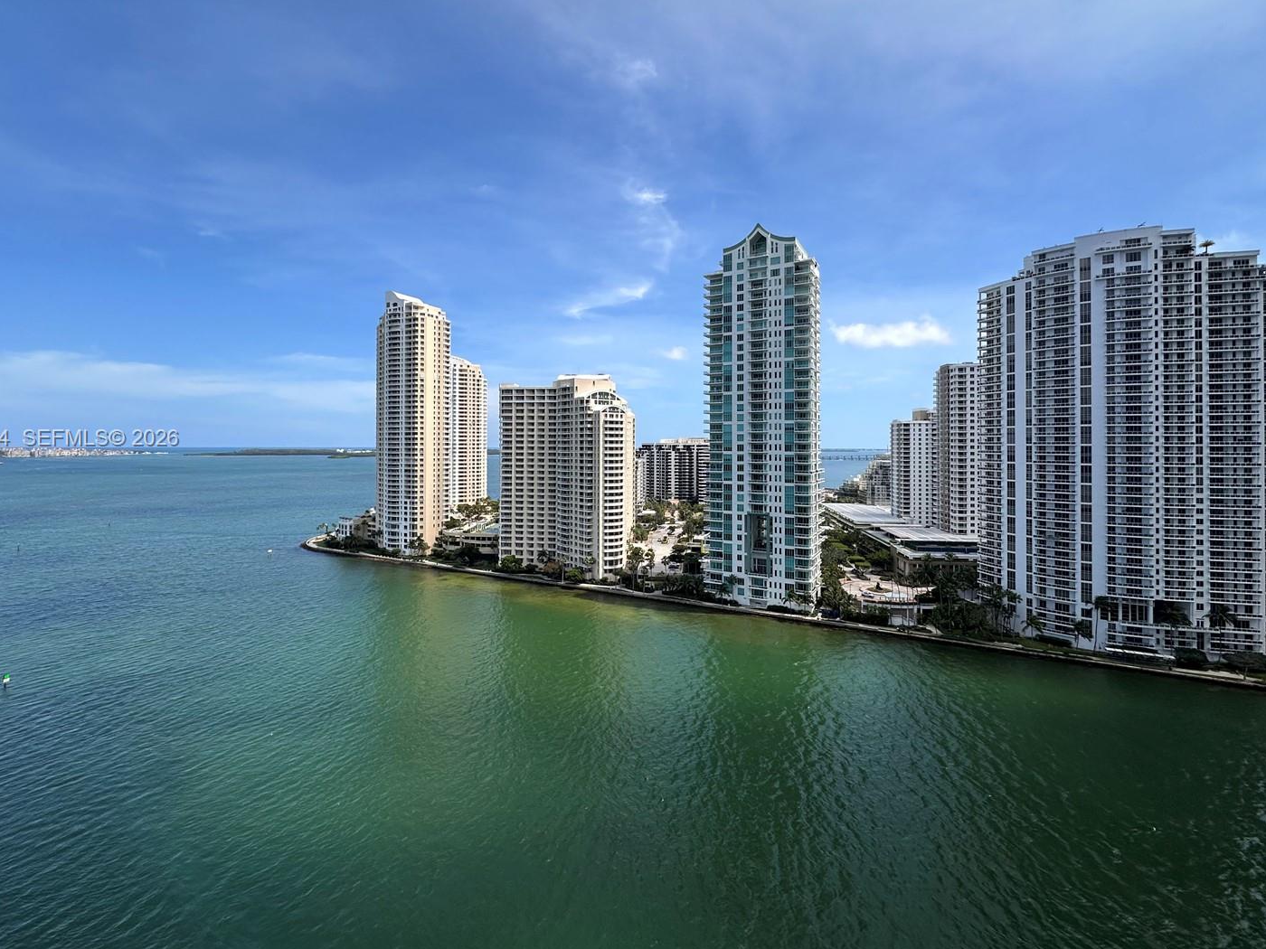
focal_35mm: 16
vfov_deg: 78.0
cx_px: 620
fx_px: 585
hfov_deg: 94.5
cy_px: 439
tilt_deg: +0.3
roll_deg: -0.9
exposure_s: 1/2304
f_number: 2.2
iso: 50
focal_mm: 2.22
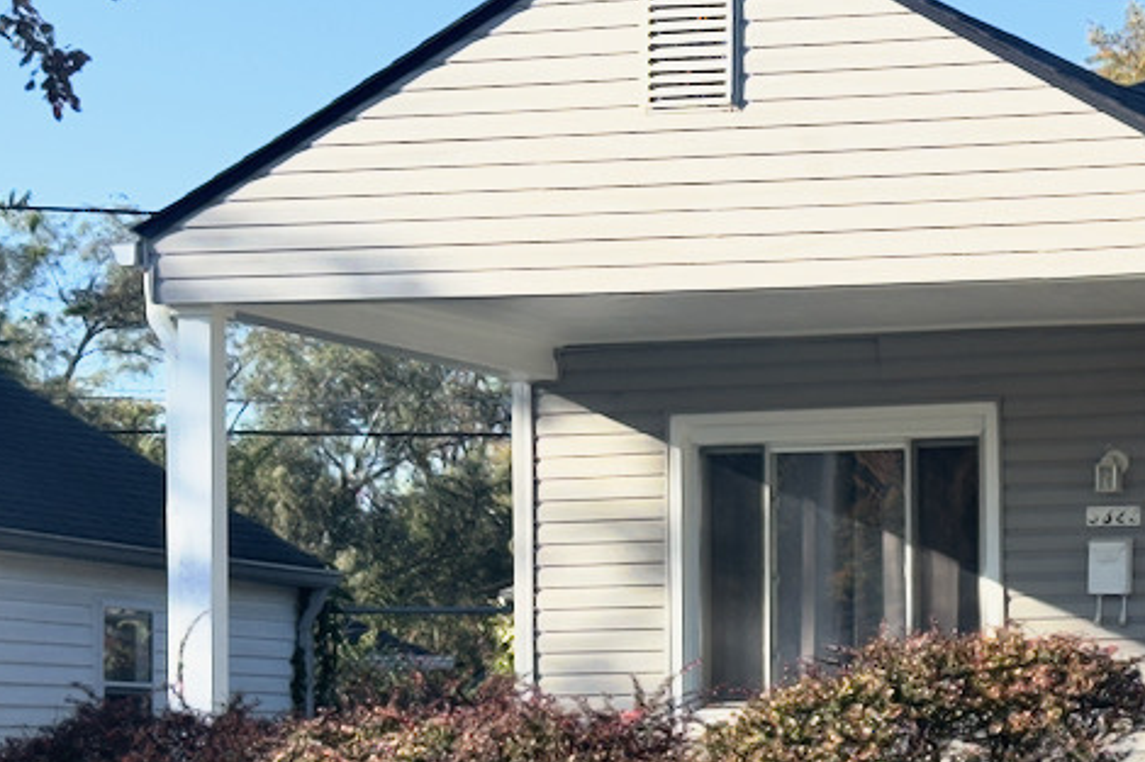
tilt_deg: +1.9
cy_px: 577
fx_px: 4324
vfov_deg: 10.1
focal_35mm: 136
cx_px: 1291
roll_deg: +0.5
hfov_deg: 14.7
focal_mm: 6.86
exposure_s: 1/2358
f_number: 1.78
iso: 64
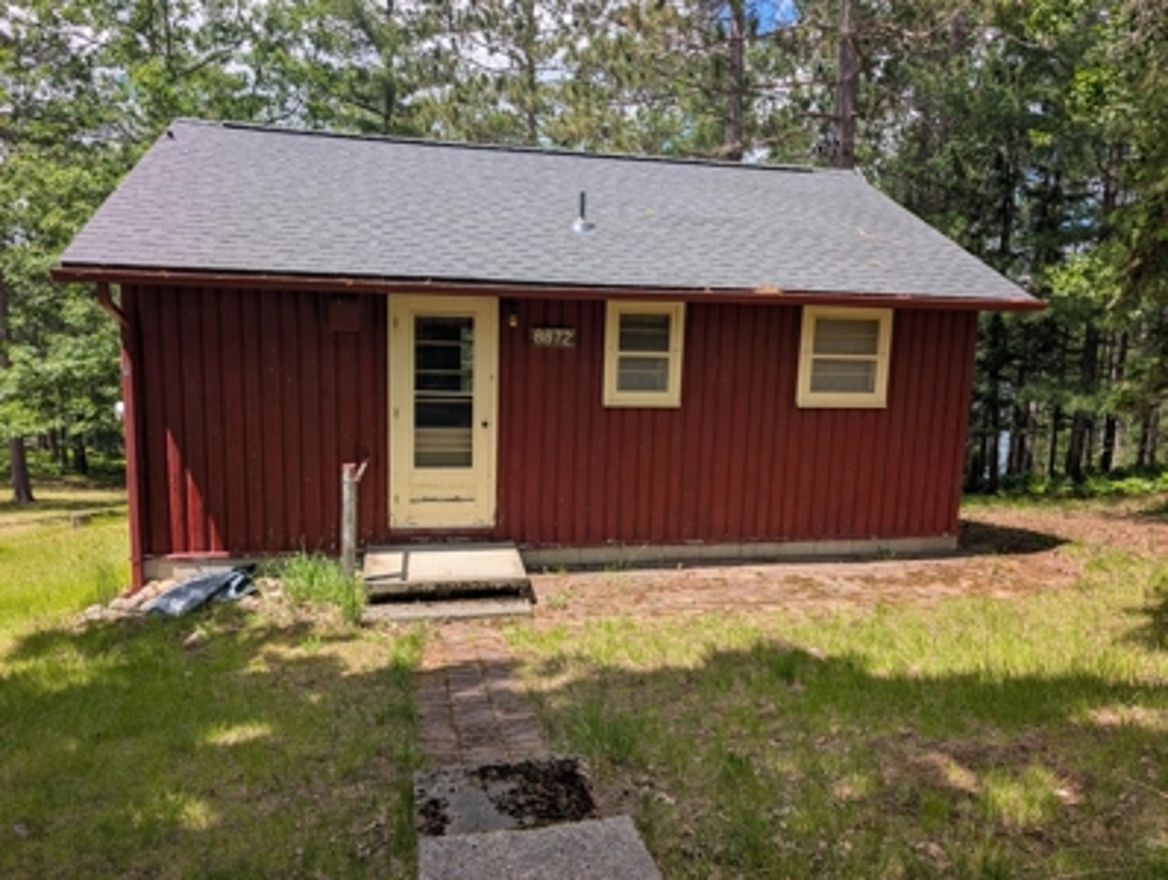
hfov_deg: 71.5
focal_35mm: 24
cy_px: 440
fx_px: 811
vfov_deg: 57.0
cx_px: 584
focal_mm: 6.9
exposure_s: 1/640
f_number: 1.68
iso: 20
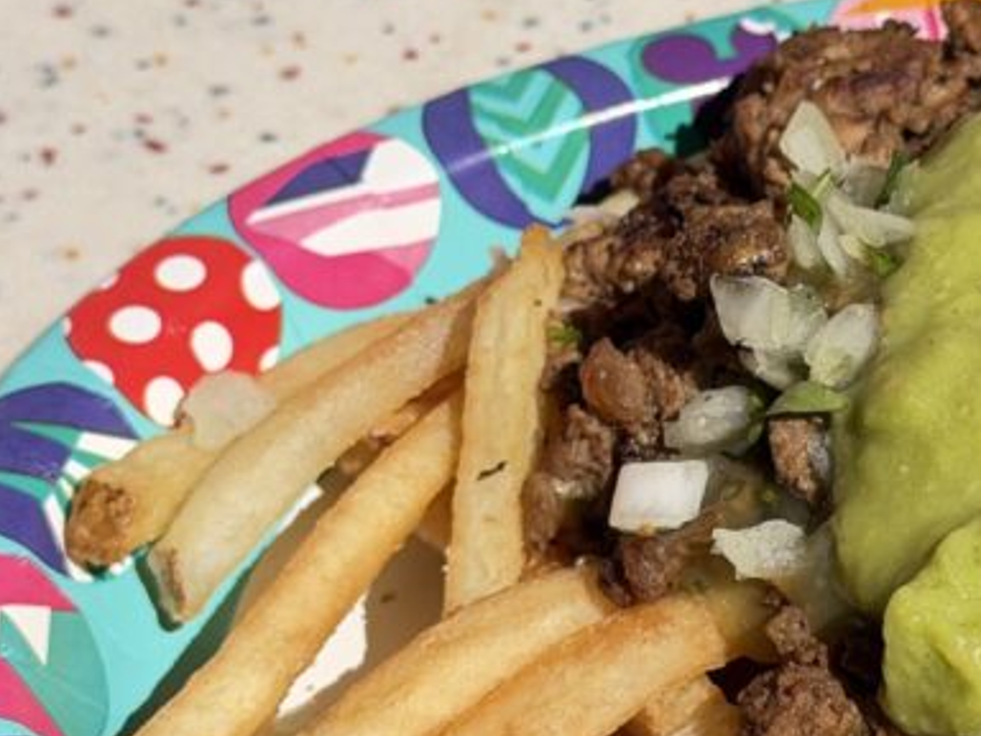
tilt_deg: -45.3
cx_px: 930
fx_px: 3627
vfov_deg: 11.6
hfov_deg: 15.2
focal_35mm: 128
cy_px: 501
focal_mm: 6.76
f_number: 1.78
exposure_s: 1/5587
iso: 100
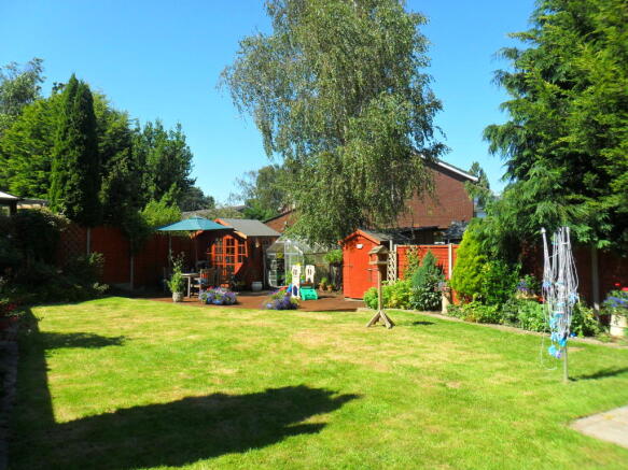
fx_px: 490
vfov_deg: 51.3
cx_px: 314
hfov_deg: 65.3
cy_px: 235
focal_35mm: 27
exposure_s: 1/500
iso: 100
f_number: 3.5
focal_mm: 4.9
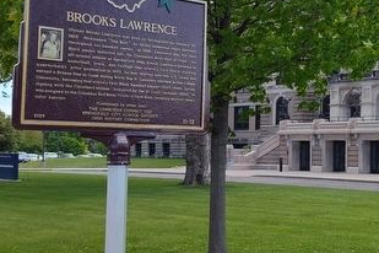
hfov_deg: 31.1
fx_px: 653
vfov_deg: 21.9
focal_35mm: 62
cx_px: 332
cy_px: 114
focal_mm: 5.56
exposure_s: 1/1576
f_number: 1.8
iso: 100
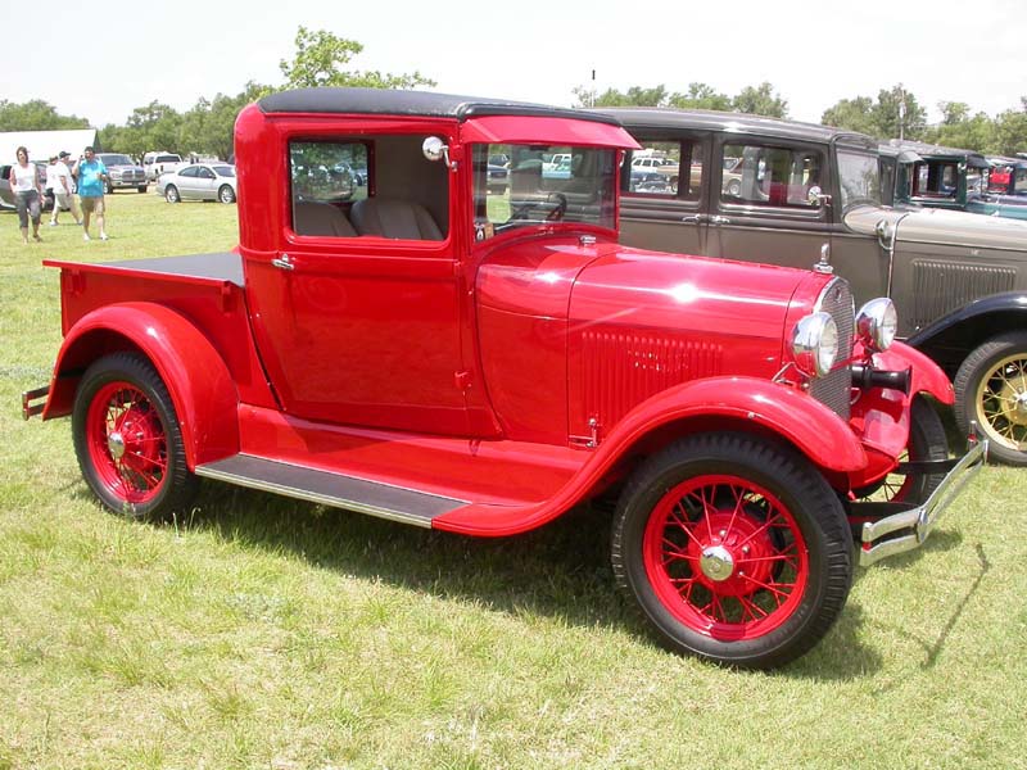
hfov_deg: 49.0
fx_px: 1127
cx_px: 514
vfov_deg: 37.7
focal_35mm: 38
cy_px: 385
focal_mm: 7.85
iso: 100
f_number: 6
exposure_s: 1/229
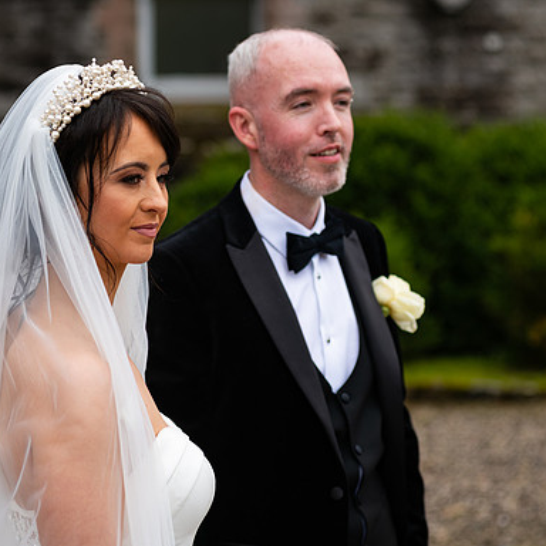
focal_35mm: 118
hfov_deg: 14.8
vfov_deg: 14.8
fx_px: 2106
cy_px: 274
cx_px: 189
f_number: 3.5
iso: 160
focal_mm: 92
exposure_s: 1/160
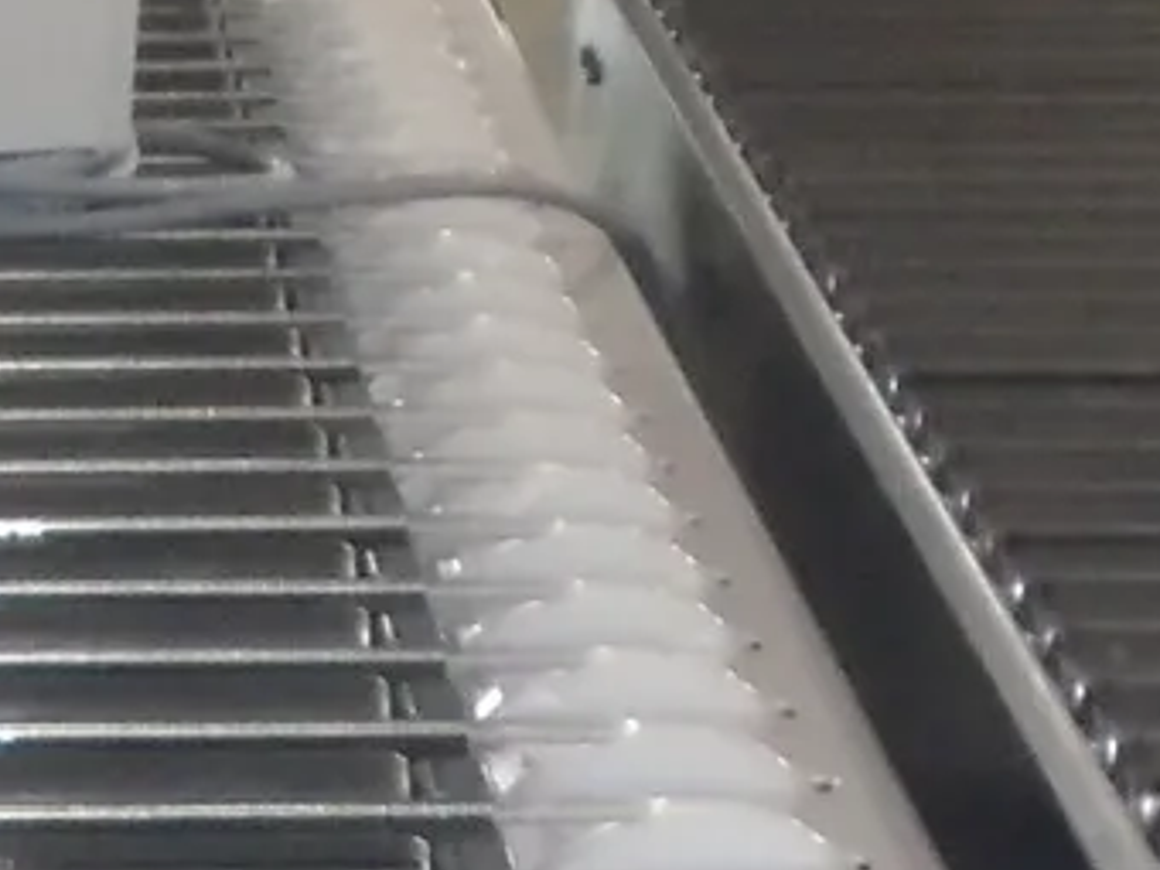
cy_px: 1982
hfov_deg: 9.2
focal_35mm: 212
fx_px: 7104
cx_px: -273
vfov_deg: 6.7
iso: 400
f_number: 3.8
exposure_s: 1/40
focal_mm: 6.4
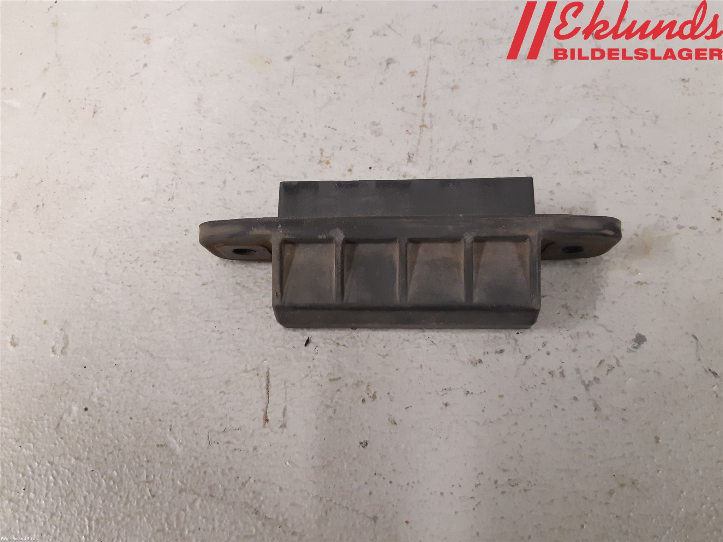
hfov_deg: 67.3
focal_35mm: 26
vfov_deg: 53.1
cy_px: 271
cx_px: 362
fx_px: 543
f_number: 1.7
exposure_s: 1/50
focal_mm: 3.93
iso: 250
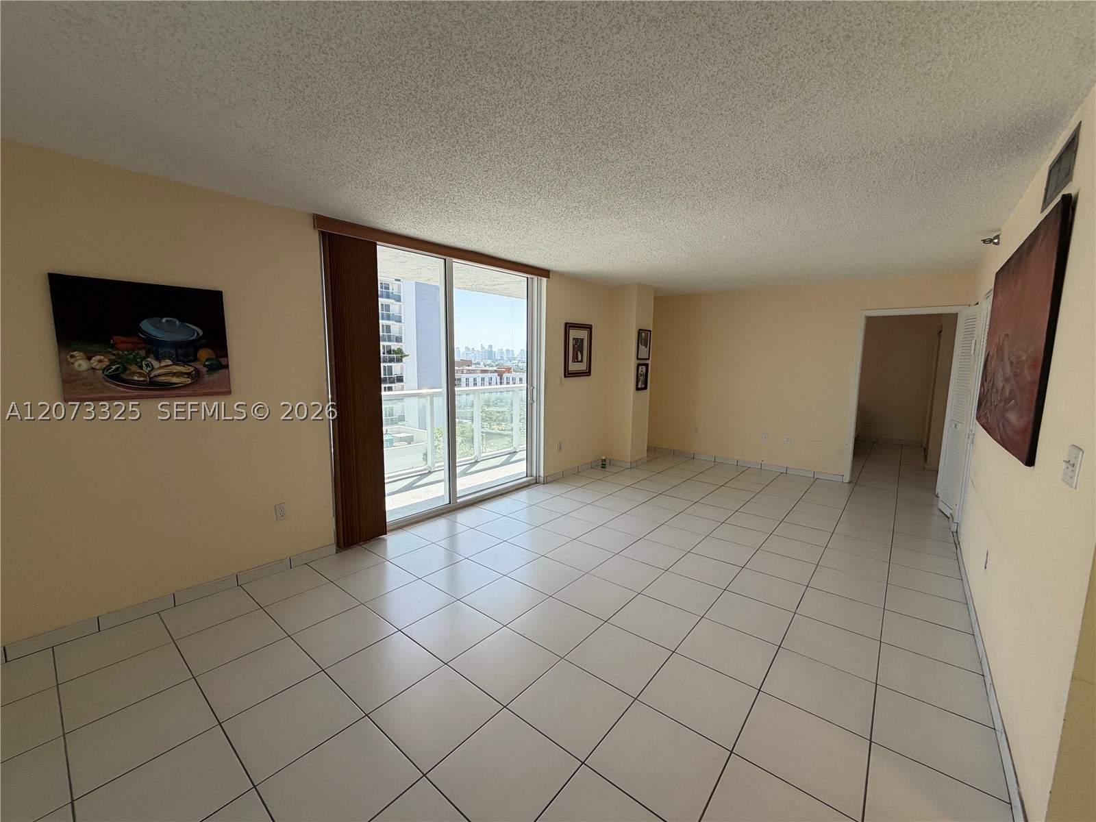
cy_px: 411
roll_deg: -0.1
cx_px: 548
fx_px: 443
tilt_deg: -6.7
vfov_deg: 85.7
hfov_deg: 102.1
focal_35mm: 14
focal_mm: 2.22
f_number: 2.2
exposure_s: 1/144
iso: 64
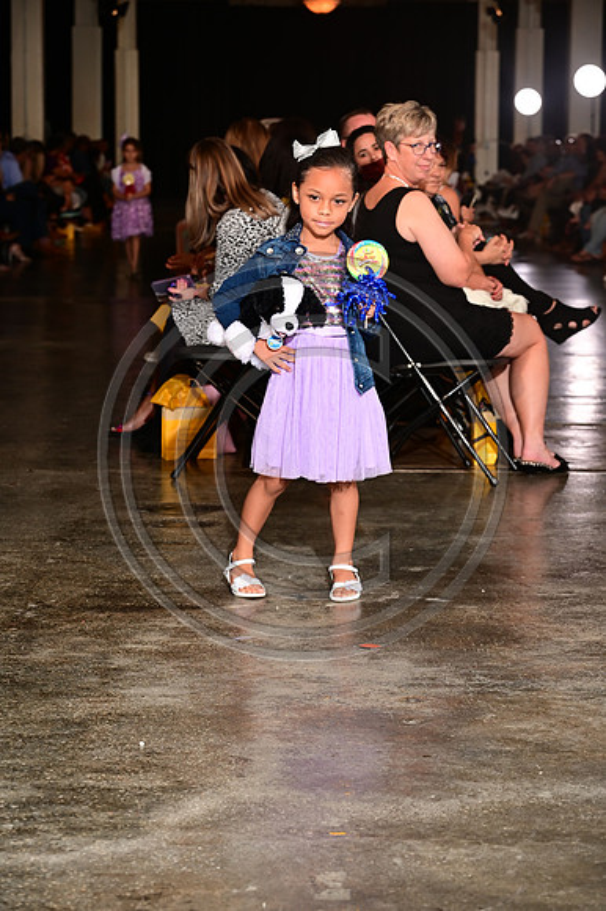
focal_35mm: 92
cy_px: 456
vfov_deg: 22.2
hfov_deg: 14.8
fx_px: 2326
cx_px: 303
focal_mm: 92
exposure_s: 1/125
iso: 1000
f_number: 6.3
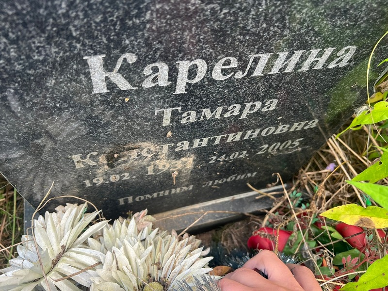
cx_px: 194
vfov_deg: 53.1
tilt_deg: -54.6
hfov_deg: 67.3
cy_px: 146
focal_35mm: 26
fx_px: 291
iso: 100
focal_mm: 5.7
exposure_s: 1/121
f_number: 1.5
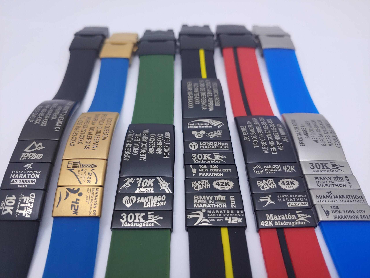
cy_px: 139
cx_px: 185
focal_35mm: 25
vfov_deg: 54.9
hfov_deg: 69.4
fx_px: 267
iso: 50
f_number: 1.5
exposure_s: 1/80
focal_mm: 4.23
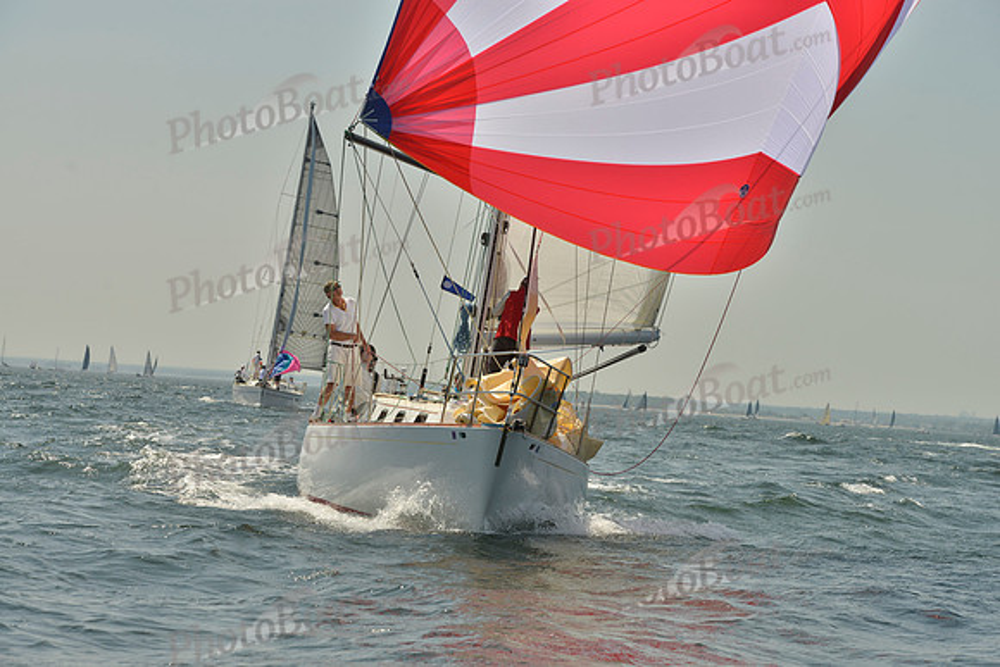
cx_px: 500
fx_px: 2778
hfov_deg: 20.4
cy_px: 334
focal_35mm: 100
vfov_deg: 13.7
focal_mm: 100
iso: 200
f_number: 8
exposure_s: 1/1250
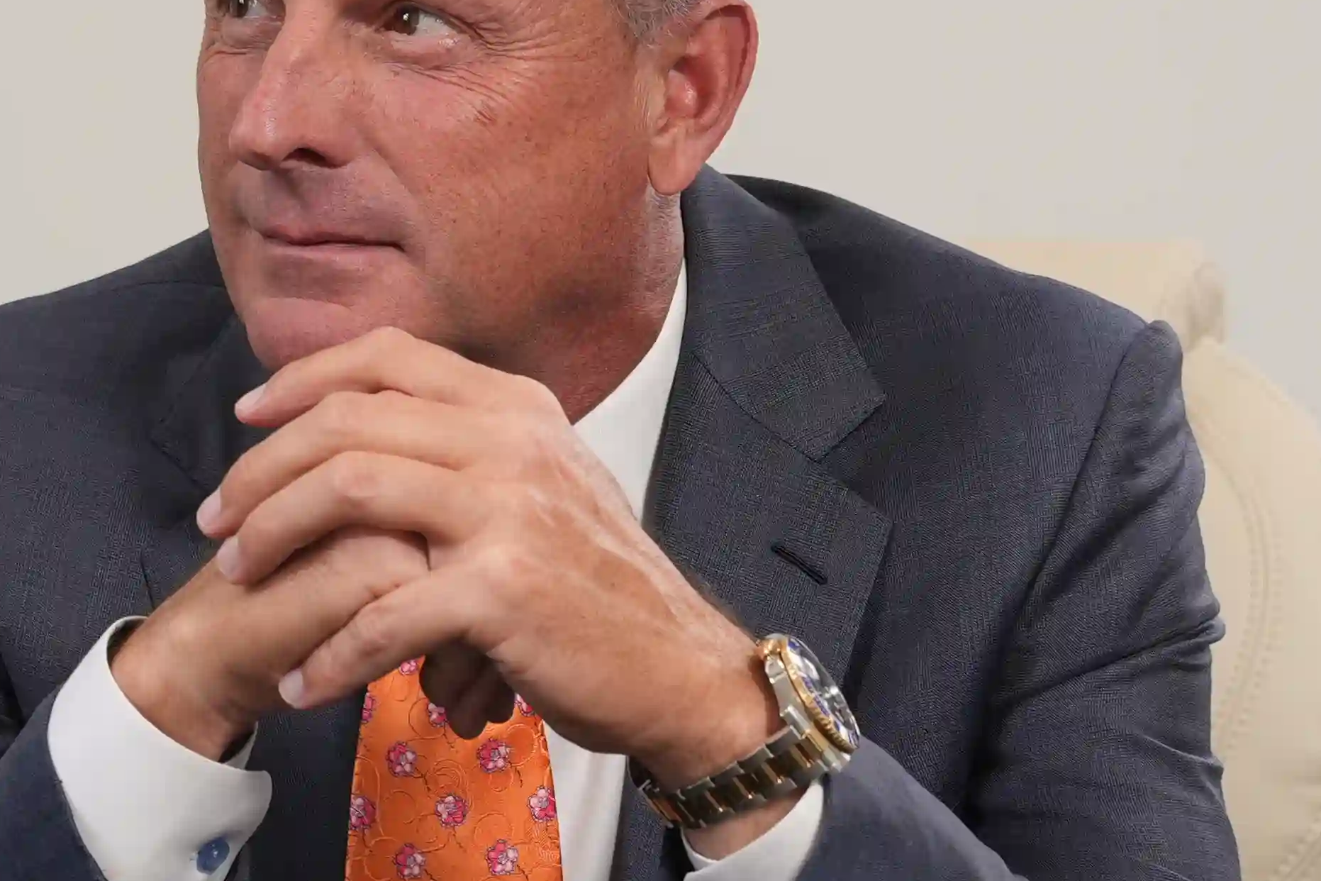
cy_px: 487
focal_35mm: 161
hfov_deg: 12.6
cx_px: 23
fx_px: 5908
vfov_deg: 8.5
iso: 400
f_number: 4
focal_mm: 42.8
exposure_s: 1/125
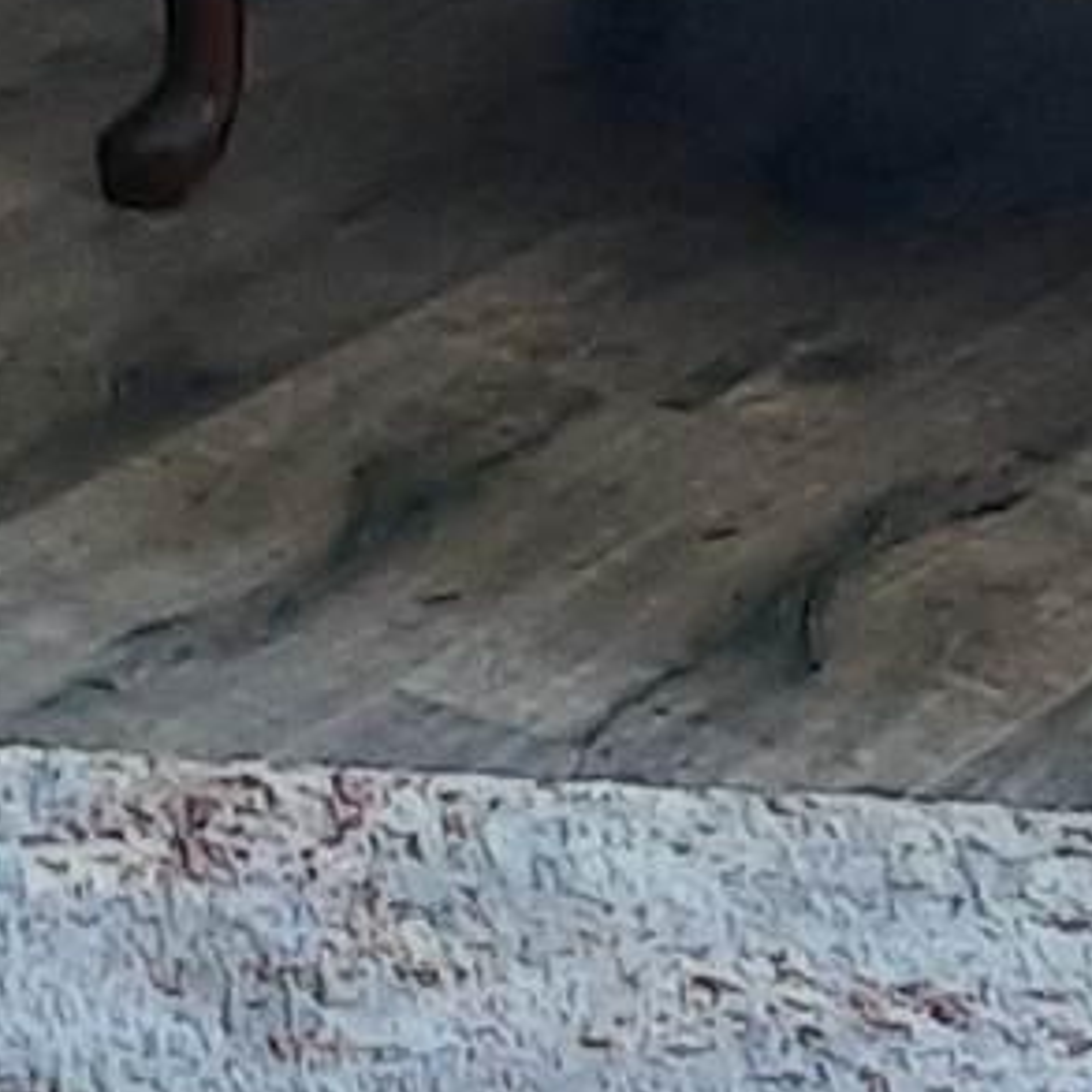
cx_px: -1878
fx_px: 8280
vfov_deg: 7.1
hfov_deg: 7.0
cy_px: -1547
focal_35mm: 232
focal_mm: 4.6
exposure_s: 1/60
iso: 200
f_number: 2
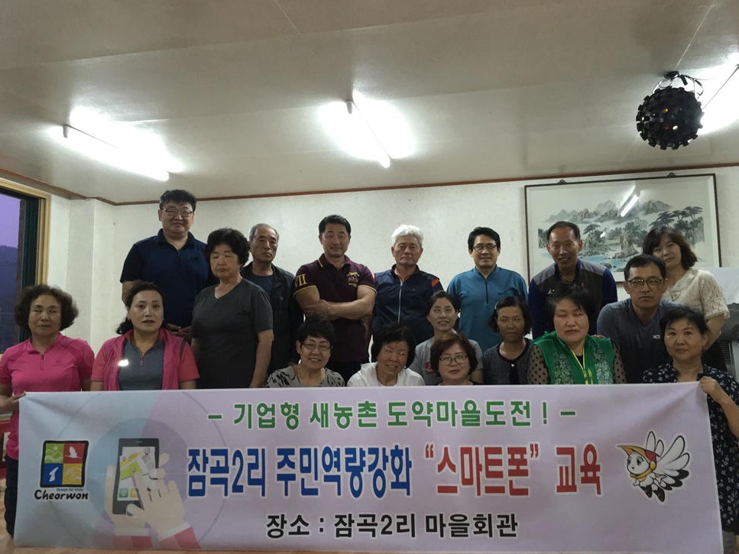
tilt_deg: +5.6
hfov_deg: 60.0
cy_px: 271
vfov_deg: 46.8
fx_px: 640
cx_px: 374
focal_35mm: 30
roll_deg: +0.8
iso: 160
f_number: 2.2
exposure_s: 1/30
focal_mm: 4.15
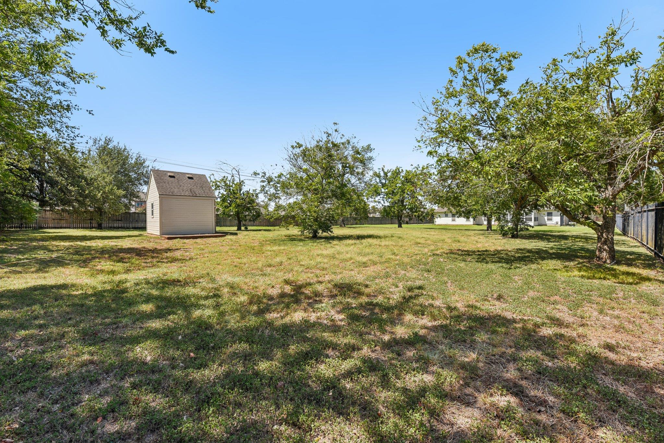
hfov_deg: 104.3
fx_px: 258
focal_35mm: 14
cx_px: 332
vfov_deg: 81.2
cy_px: 222
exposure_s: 1/250
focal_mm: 14
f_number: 8
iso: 100
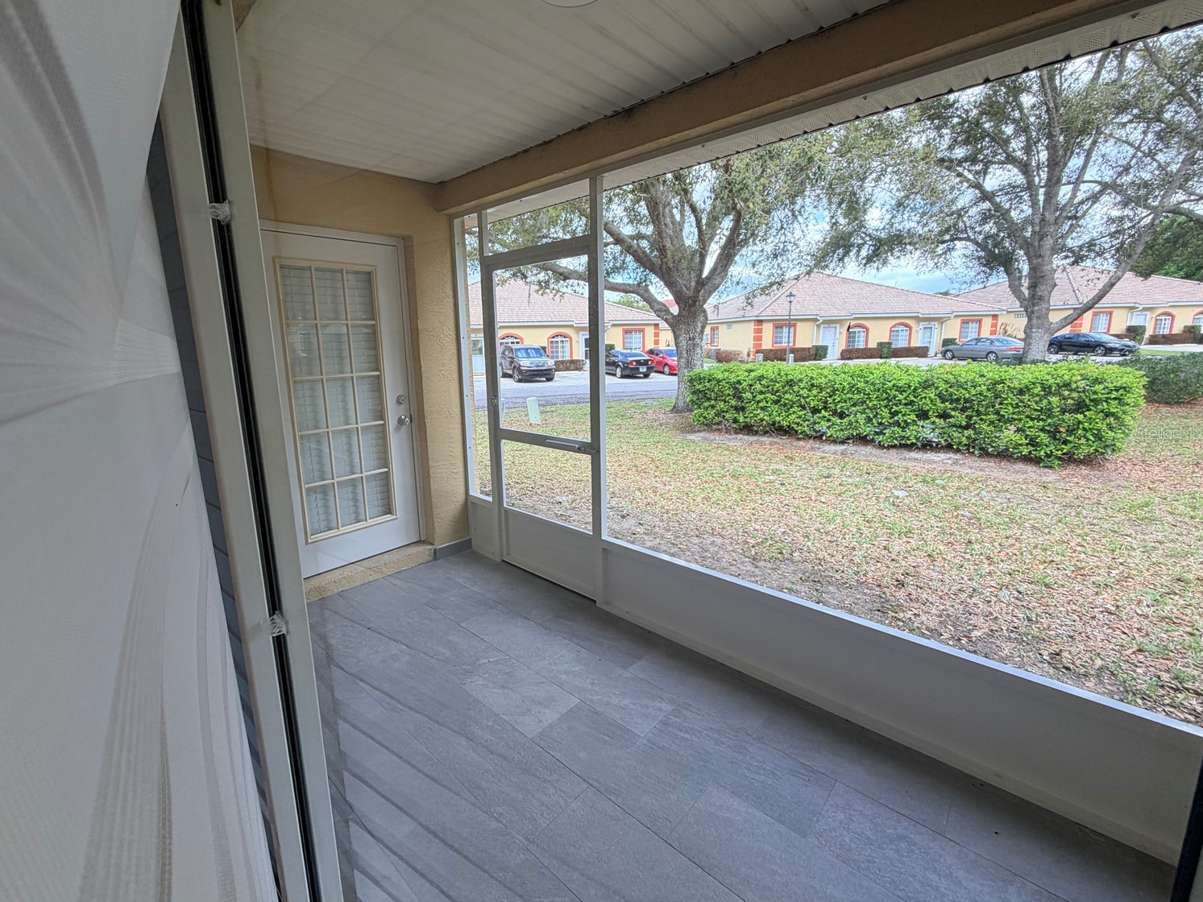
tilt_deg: -10.1
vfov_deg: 81.7
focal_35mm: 15
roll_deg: +1.5
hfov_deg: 98.1
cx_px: 566
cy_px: 432
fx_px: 521
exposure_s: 1/121
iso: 50
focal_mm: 2.22
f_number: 2.2
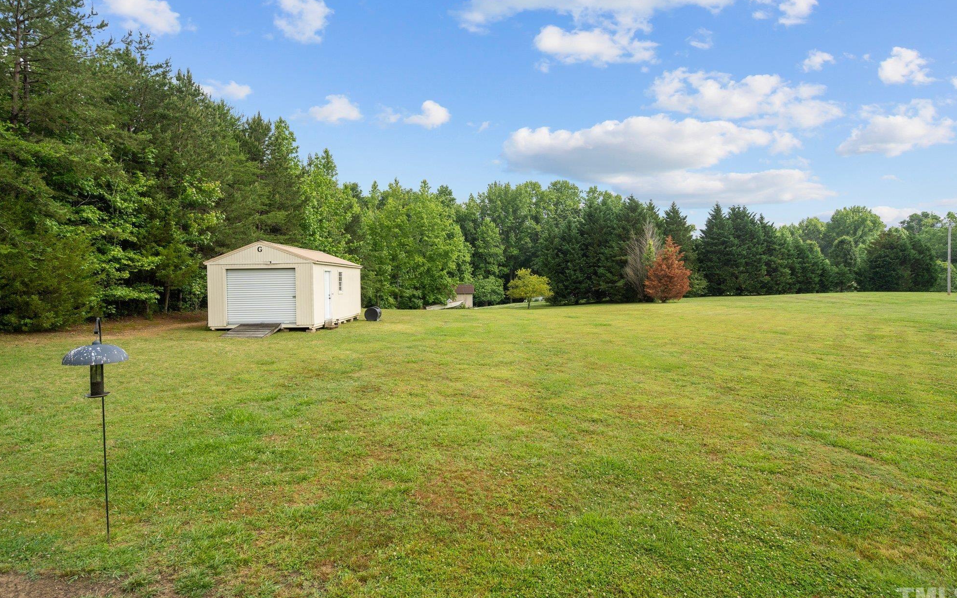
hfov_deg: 91.1
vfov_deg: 64.9
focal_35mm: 18
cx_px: 480
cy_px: 280
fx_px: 469
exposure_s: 1/100
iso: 100
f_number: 6.3
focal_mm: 17
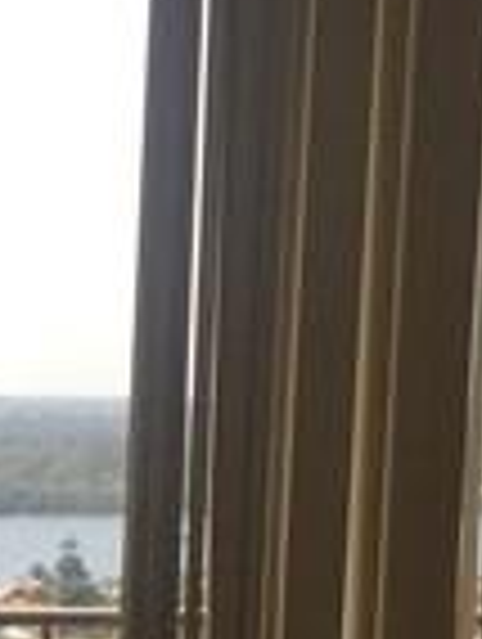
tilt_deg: -10.4
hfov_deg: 6.9
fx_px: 3869
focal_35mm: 209
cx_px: -392
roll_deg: -0.6
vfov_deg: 9.0
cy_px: 1224
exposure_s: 1/694
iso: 32
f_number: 2.2
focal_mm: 4.15
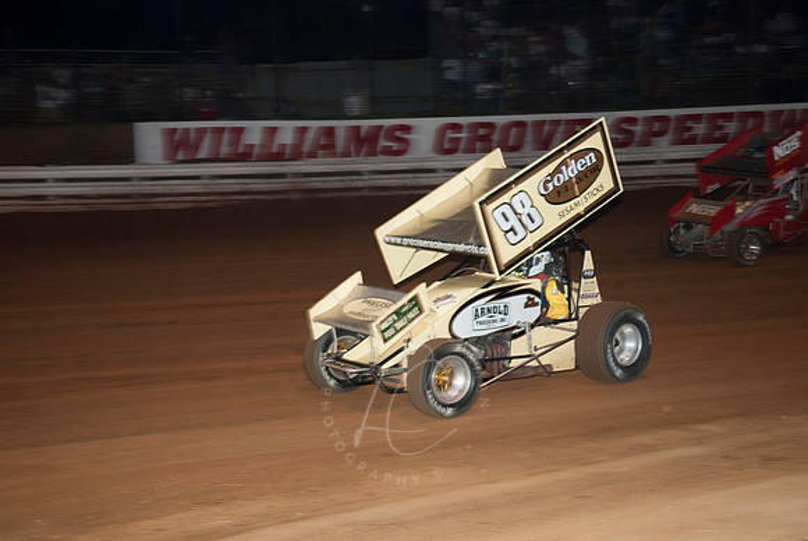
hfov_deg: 35.0
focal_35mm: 57
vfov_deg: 23.8
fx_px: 1281
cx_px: 404
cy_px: 270
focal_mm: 38
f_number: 4.2
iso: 250
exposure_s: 1/125
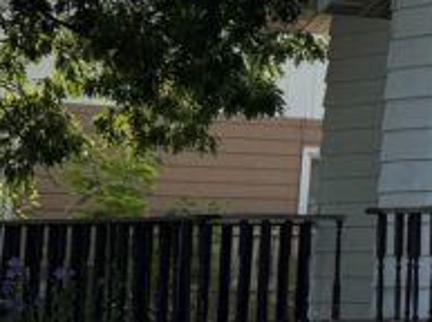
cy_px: -103
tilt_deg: +11.3
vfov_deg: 10.8
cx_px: 901
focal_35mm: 133
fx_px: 1657
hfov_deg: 12.7
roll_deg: -0.3
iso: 80
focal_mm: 6.76
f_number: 1.78
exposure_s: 1/7937
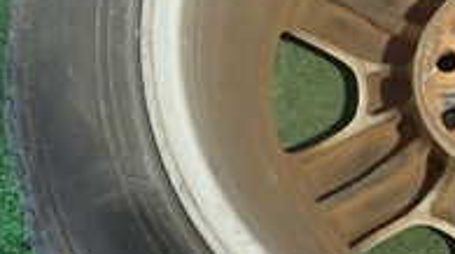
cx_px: 511
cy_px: 84
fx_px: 1012
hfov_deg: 23.6
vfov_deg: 14.3
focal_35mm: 84
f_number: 2
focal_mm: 4.5
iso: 640
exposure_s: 1/30
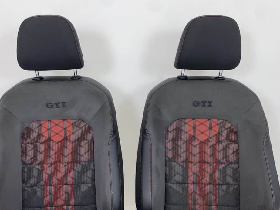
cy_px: 123
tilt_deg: -10.2
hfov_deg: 58.2
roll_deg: +0.6
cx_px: 124
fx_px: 251
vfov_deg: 45.2
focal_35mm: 31
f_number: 1.8
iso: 32
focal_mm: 4.25
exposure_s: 1/47
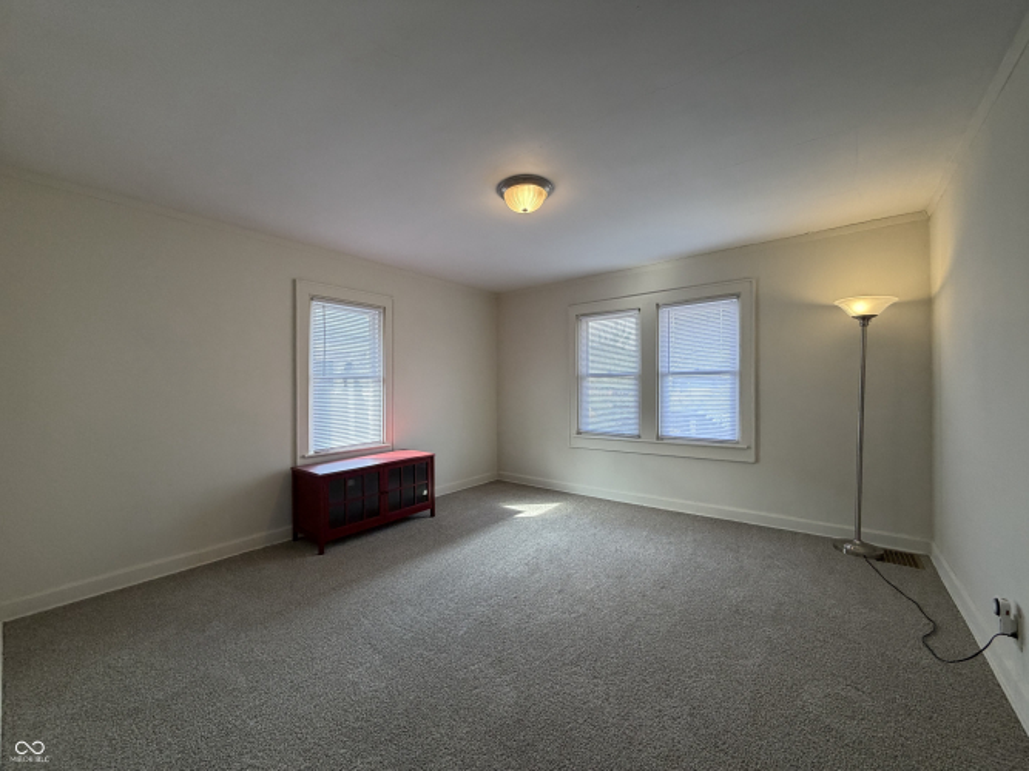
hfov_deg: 102.1
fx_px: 416
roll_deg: +0.4
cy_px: 386
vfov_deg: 85.7
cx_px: 514
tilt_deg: -1.3
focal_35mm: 14
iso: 200
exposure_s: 1/120
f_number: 2.2
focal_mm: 2.22
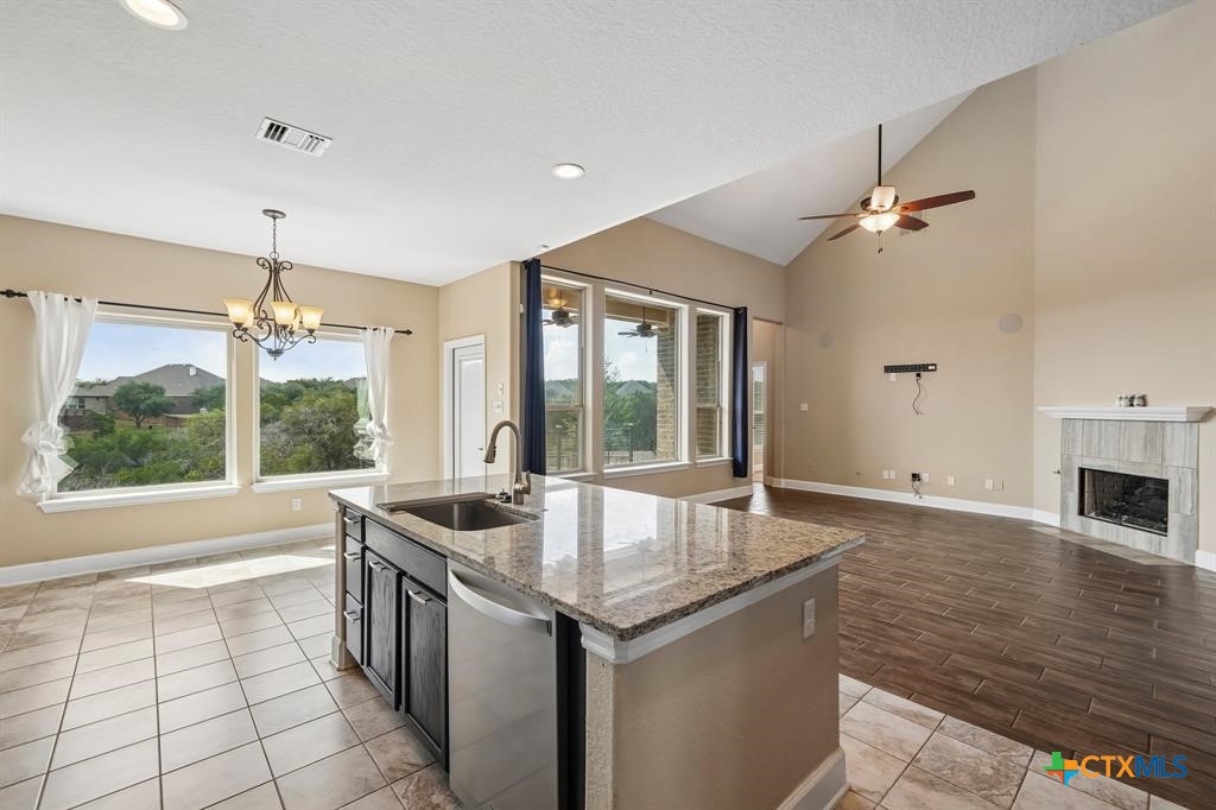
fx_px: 506
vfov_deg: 77.3
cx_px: 608
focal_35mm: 15
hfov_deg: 100.4
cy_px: 405
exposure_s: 1/125
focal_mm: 15
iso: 500
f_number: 8
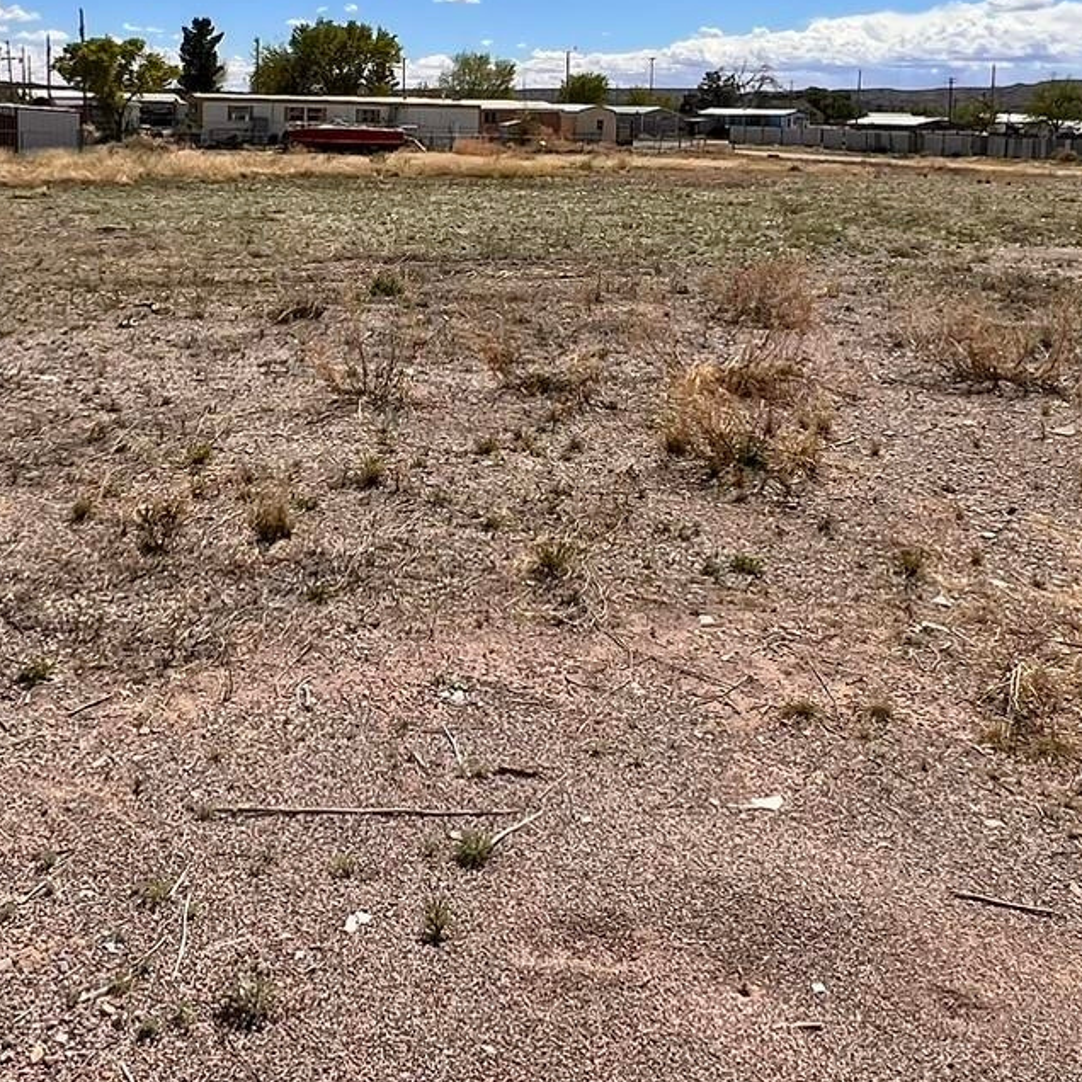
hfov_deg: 44.5
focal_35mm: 37
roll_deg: +1.6
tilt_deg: -6.2
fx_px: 1308
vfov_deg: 43.2
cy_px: 248
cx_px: 398
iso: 32
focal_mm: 1.57
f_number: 1.8
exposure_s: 1/3125
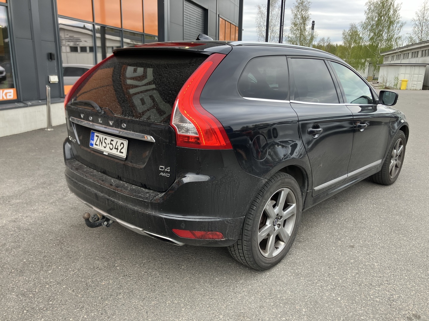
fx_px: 347
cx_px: 214
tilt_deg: -13.7
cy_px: 160
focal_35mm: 28
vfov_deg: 49.7
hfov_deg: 63.4
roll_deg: -0.9
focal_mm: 3.99
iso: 25
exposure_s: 1/100
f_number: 1.8
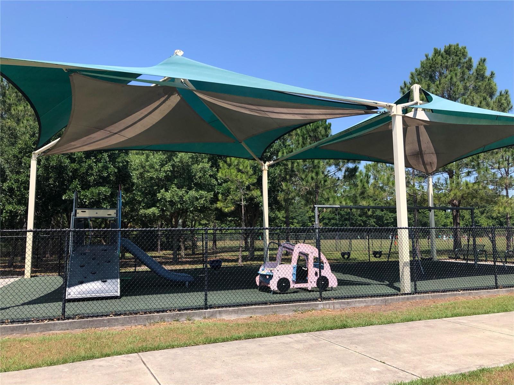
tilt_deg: +5.2
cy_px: 192
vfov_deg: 49.7
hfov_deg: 63.4
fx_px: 416
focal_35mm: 28
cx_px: 257
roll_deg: +1.7
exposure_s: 1/2208
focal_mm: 3.99
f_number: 1.8
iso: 20
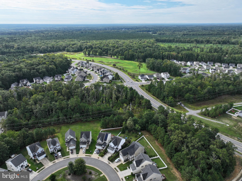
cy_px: 90
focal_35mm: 24
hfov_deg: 71.6
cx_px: 121
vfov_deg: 56.8
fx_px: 168
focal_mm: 12.29
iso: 280
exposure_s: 1/2500
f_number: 2.8
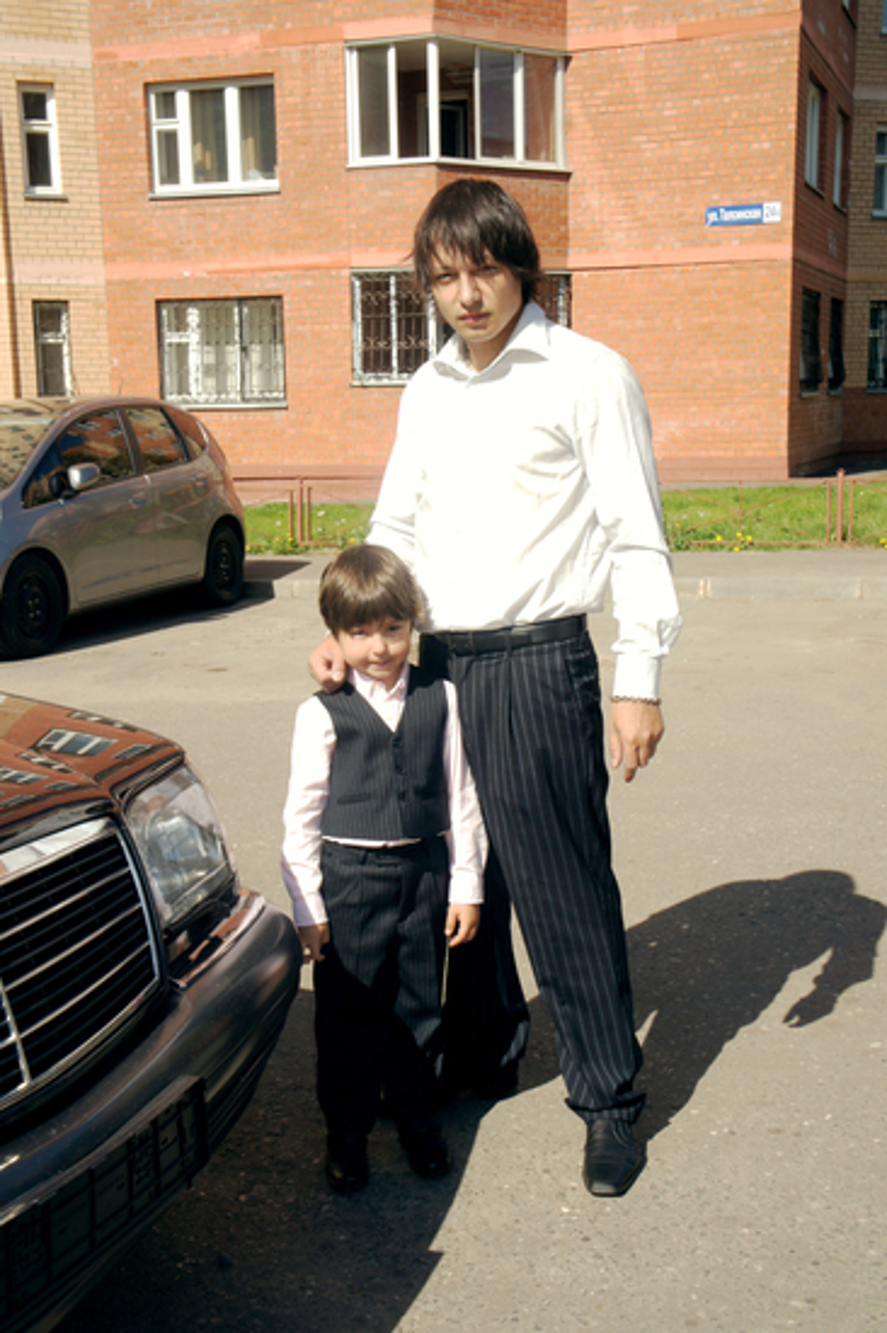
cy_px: 666
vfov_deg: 45.0
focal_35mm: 44
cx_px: 444
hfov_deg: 30.8
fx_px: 1610
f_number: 16
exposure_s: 1/160
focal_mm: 29
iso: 200
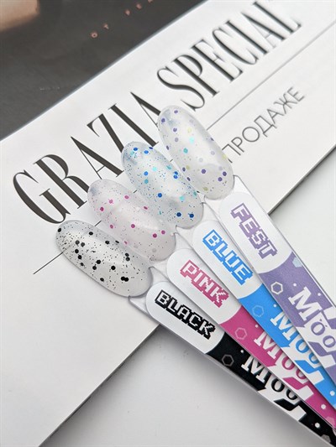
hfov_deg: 51.4
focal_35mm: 27
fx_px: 349
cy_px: 224
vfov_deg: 65.3
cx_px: 168
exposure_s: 1/478
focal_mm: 4.38
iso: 80
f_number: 1.73
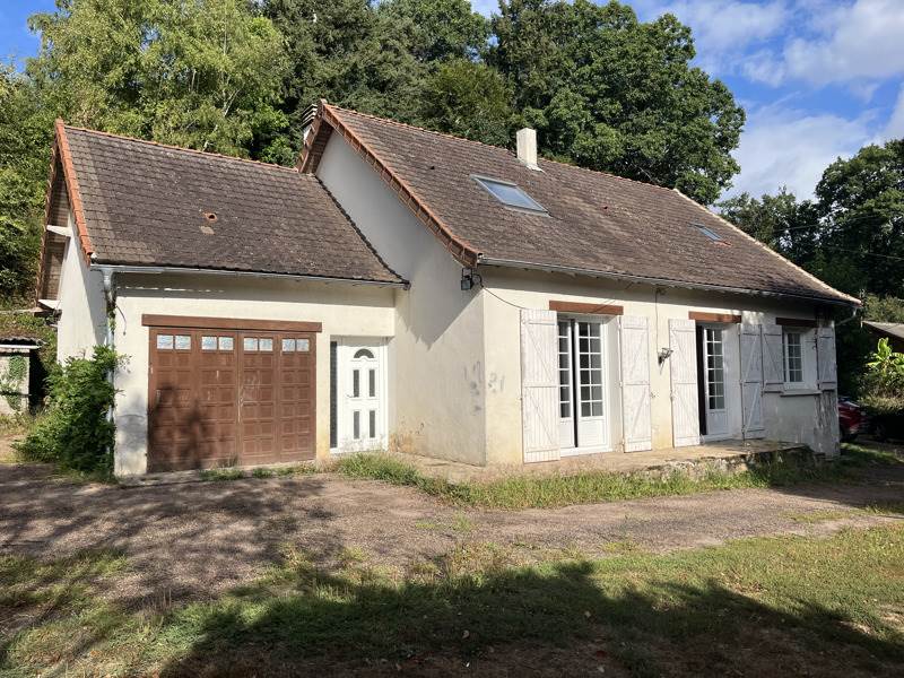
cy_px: 339
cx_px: 452
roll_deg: +1.0
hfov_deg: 67.3
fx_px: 679
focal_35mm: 26
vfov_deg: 53.1
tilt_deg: +4.0
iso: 50
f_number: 1.6
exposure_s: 1/4854
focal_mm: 5.1
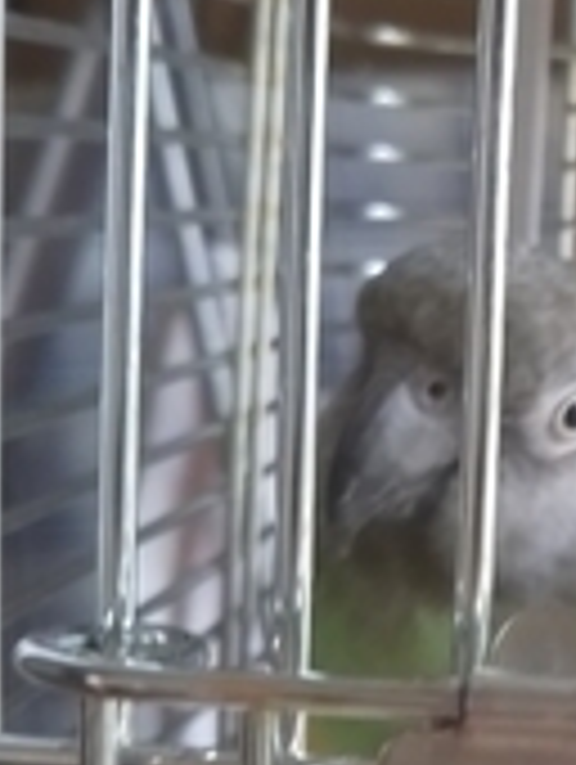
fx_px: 1948
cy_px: 616
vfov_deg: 21.9
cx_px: 821
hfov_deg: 15.7
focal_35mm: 88
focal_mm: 4
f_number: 2.2
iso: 100
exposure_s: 1/30
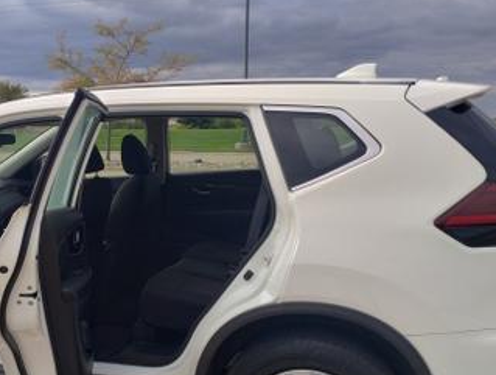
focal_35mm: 44
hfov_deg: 41.4
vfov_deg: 32.8
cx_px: 115
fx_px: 632
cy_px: 237
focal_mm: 4.27
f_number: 1.8
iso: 100
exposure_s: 1/288
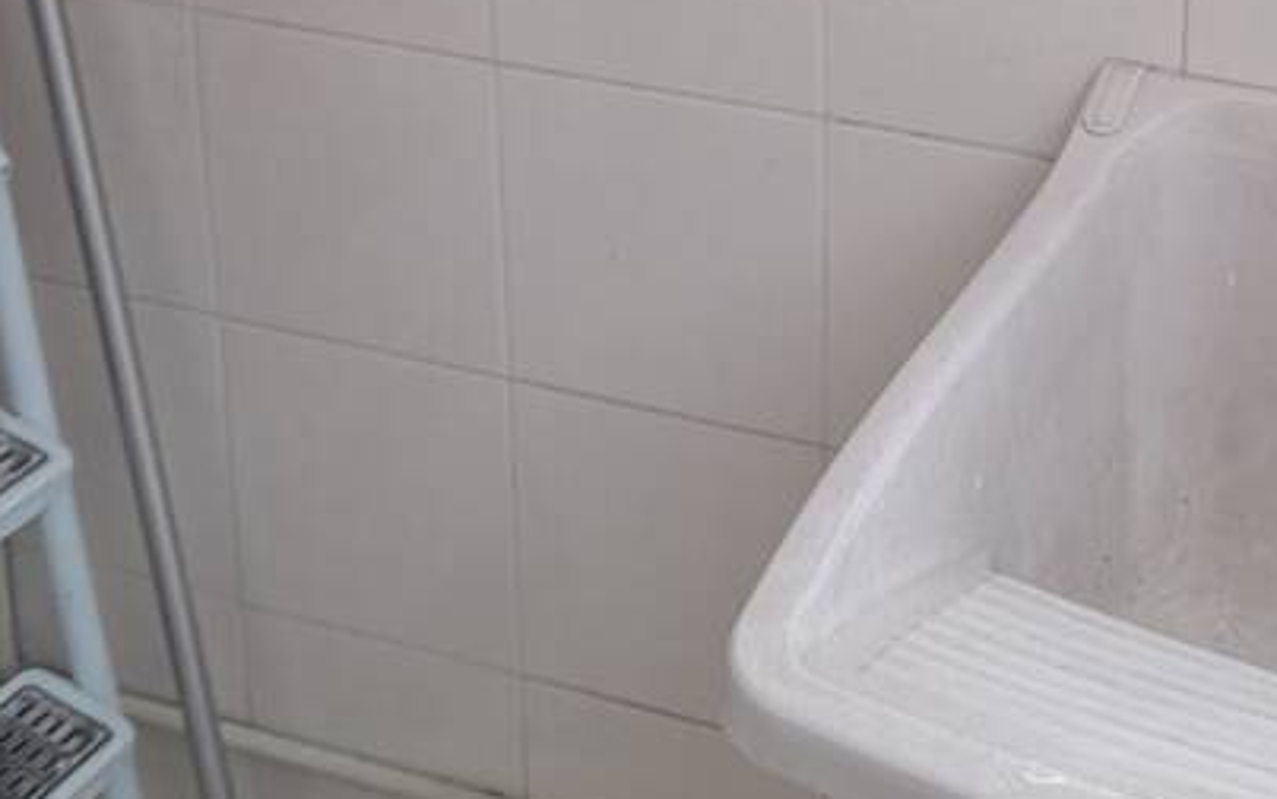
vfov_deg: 17.2
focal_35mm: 71
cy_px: -260
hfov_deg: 28.3
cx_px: 1052
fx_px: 2471
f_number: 2
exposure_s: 1/100
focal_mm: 4.6
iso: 32
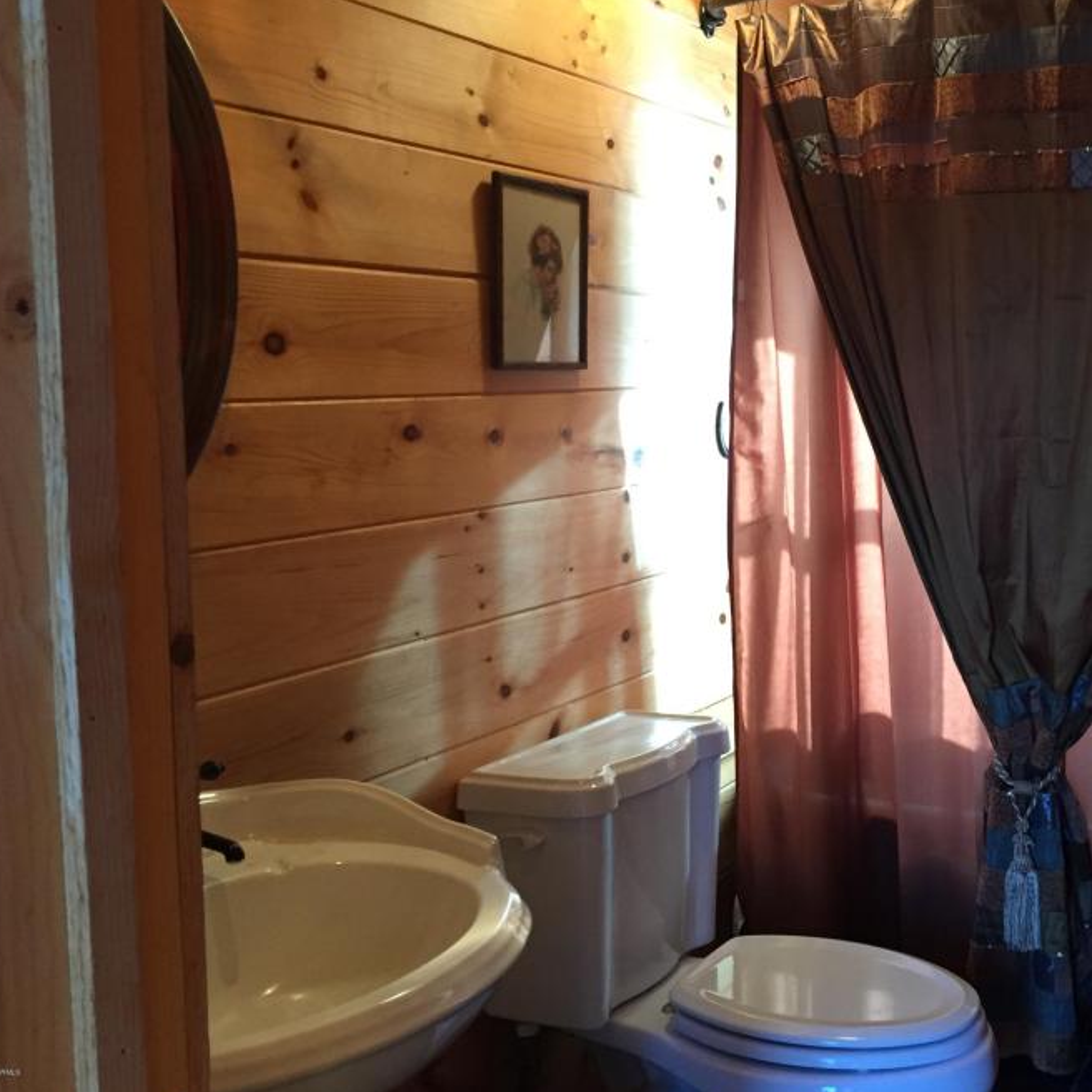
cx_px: 827
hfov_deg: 40.6
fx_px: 1428
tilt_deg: -4.2
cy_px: 473
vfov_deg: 41.8
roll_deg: -0.1
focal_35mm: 40
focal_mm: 4.15
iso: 160
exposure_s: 1/30
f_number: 2.2
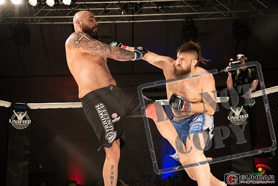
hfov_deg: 38.8
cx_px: 139
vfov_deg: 26.5
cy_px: 93
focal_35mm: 51
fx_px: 394
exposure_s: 1/1000
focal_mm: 48
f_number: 2.8
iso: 1250
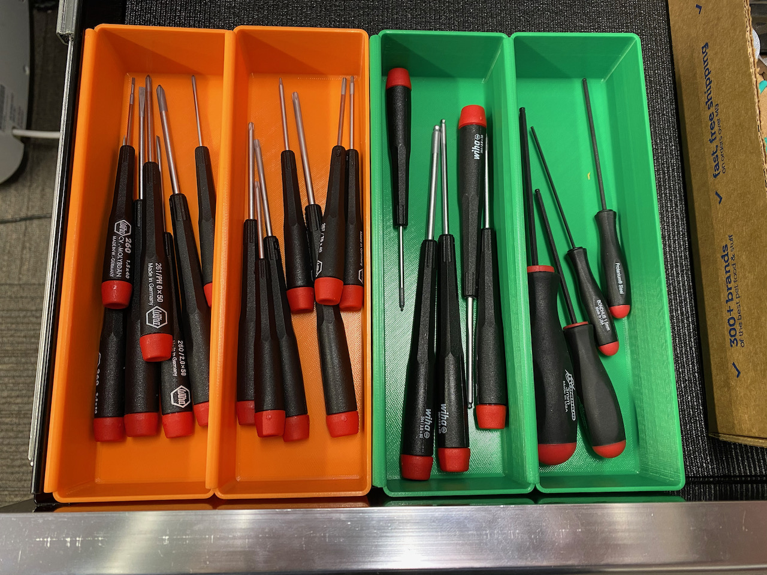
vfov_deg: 53.1
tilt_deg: -80.0
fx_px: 576
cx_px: 384
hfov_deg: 67.3
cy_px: 288
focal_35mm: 26
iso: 160
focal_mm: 4.25
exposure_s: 1/60
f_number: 1.8
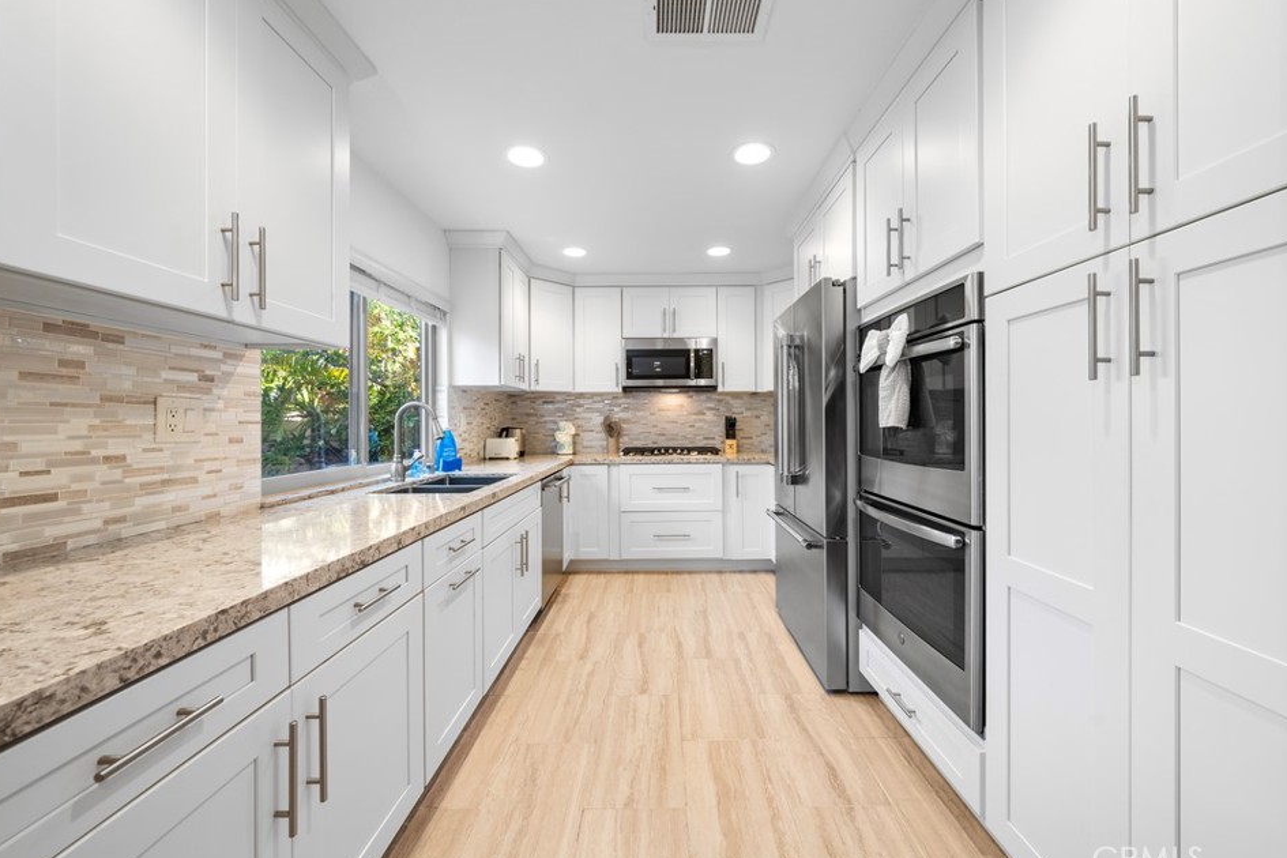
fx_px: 465
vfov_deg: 85.4
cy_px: 414
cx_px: 617
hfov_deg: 108.3
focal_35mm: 13
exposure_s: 1/10
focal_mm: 12
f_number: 8
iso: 800
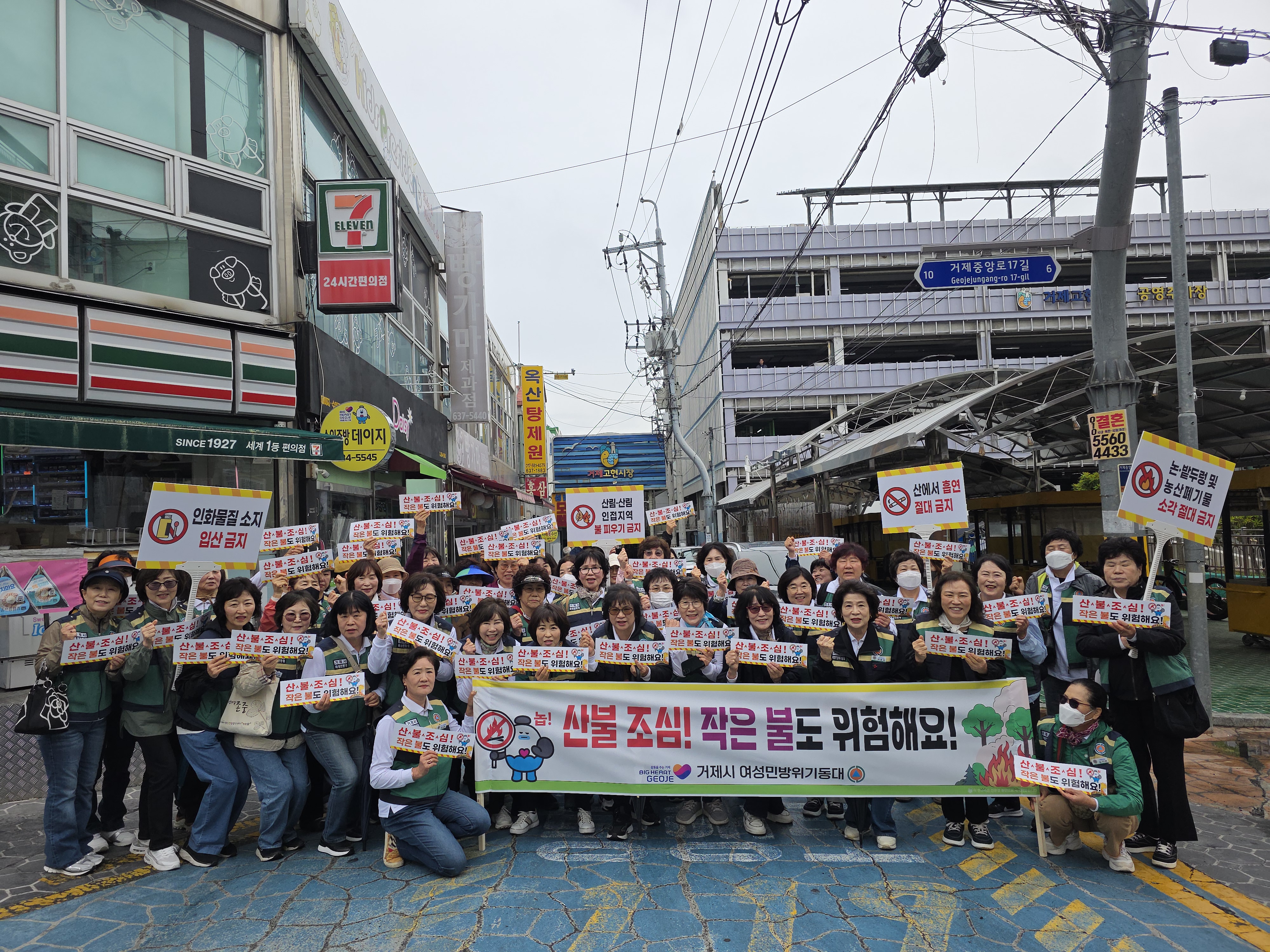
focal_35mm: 23
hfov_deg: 73.9
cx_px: 635
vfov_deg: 58.9
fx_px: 844
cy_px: 476
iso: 80
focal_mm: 6.3
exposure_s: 1/3117
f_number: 1.7
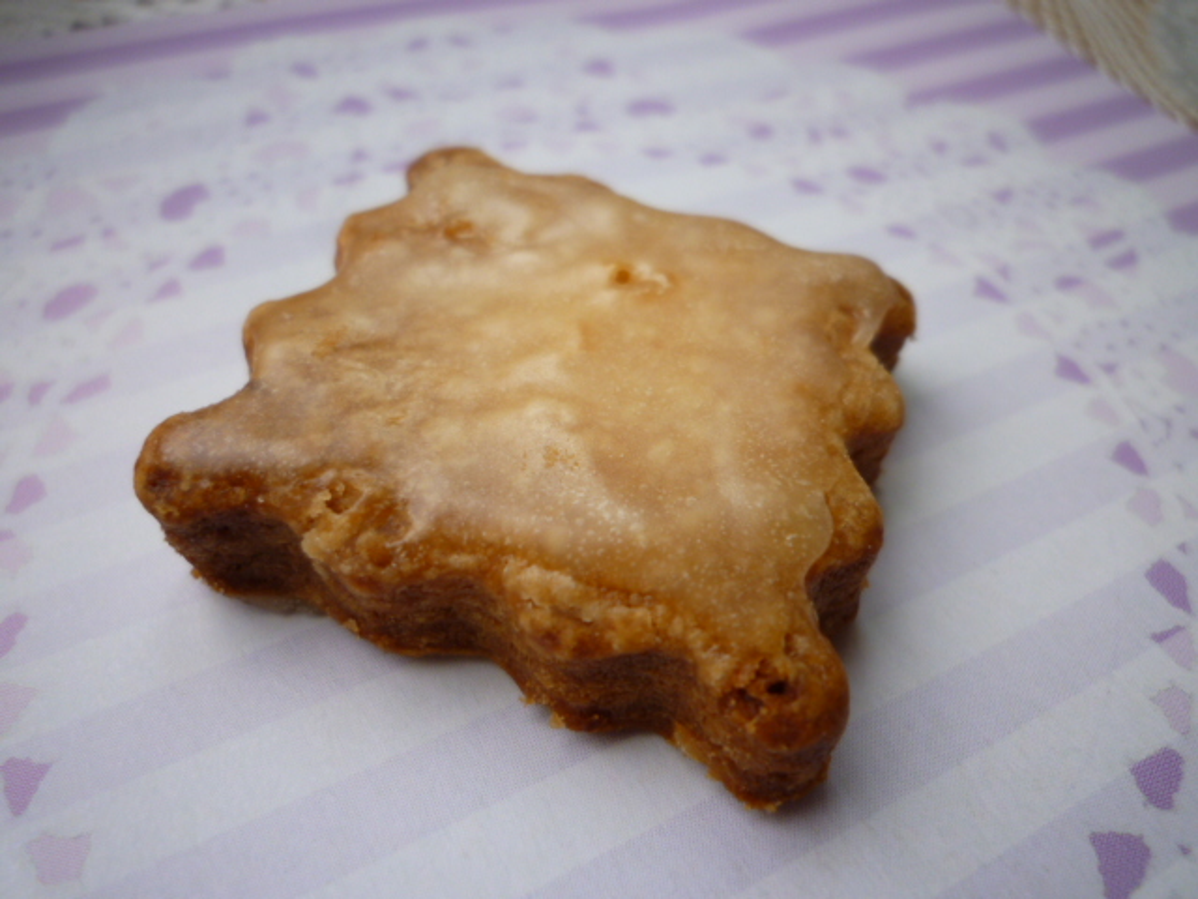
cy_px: 450
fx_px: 865
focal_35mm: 25
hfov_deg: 69.4
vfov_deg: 54.9
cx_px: 599
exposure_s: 1/30
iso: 100
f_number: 2.8
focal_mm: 4.4
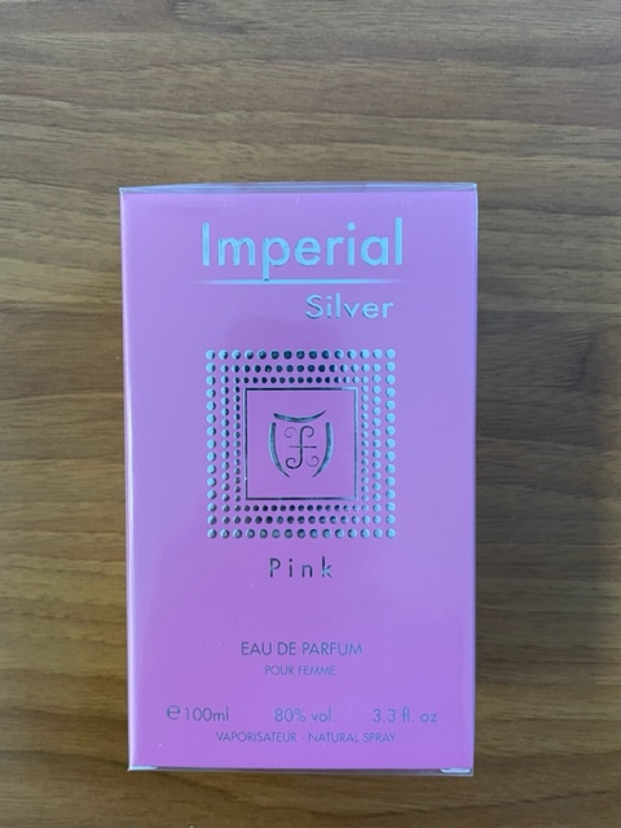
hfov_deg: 53.1
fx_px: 622
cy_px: 414
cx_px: 310
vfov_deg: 67.3
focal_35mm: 26
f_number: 1.6
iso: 160
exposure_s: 1/50
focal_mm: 4.2
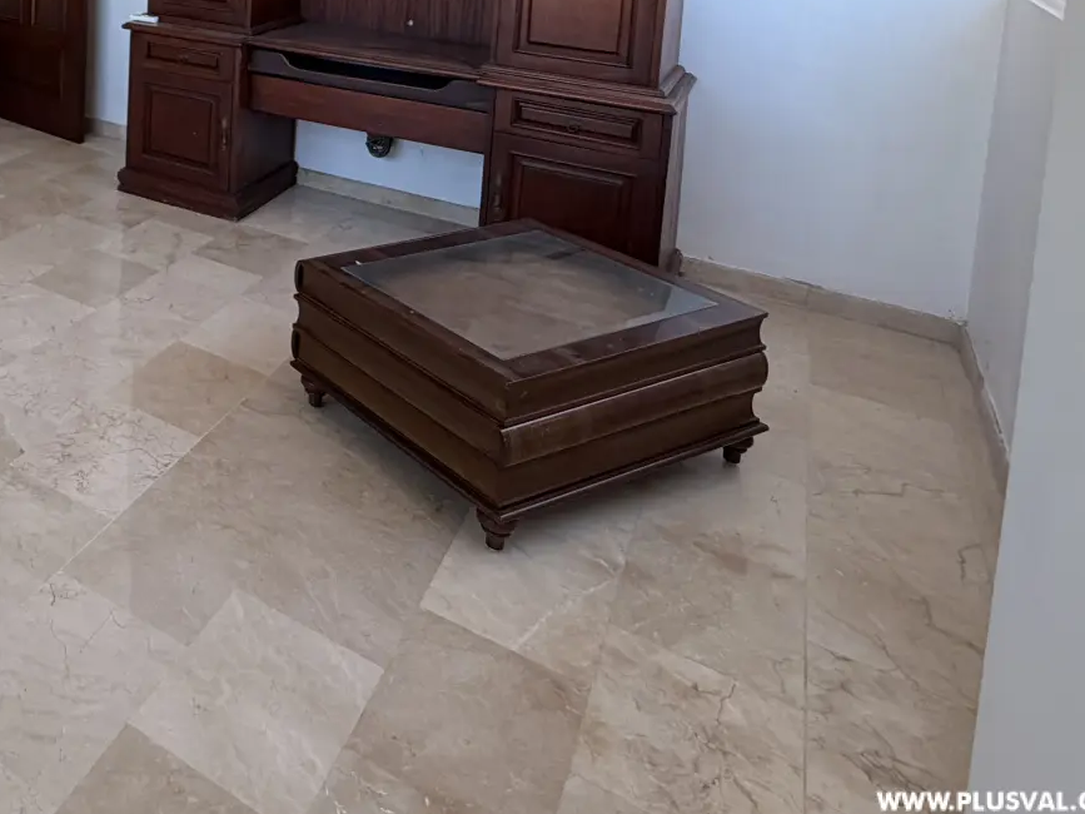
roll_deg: -0.7
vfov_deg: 38.7
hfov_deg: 49.2
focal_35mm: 31
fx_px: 972
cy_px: -49
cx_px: 34
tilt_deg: -5.8
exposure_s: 1/120
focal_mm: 2.22
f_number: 2.2
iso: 100
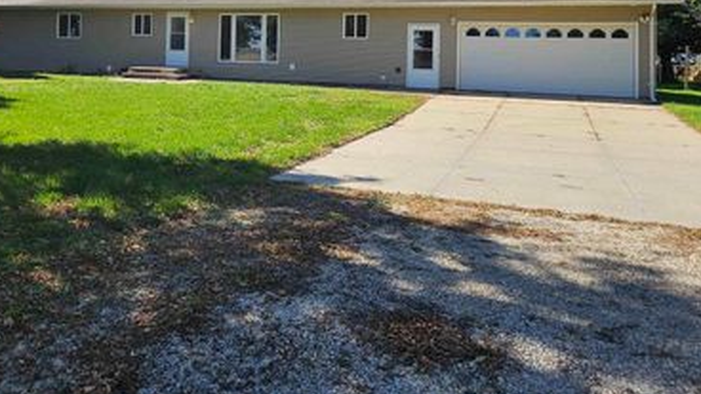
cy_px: 45
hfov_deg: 57.8
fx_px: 632
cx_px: 297
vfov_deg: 33.0
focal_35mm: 34
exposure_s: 1/1297
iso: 25
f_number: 1.8
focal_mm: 5.4
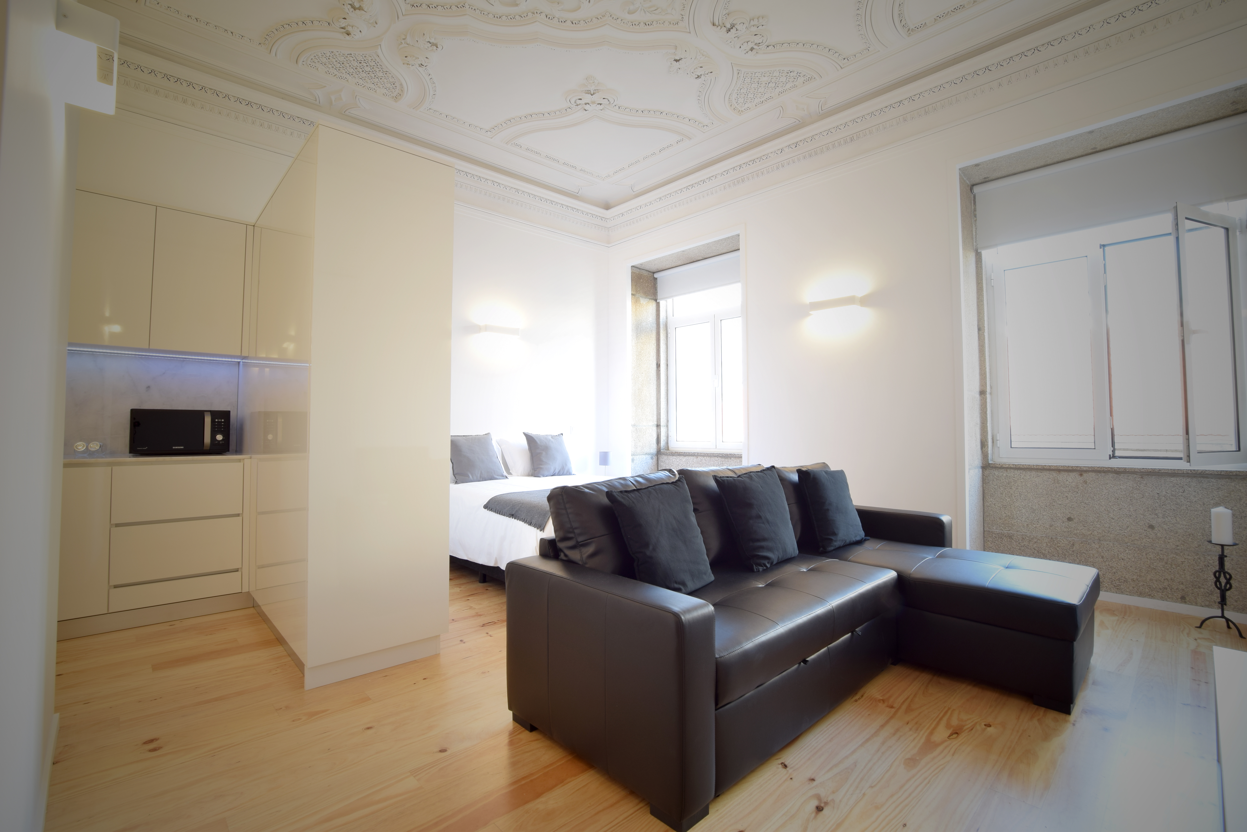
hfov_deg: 100.4
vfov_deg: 77.3
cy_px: 416
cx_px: 624
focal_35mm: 15
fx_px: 520
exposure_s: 1
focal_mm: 10
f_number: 14
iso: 100
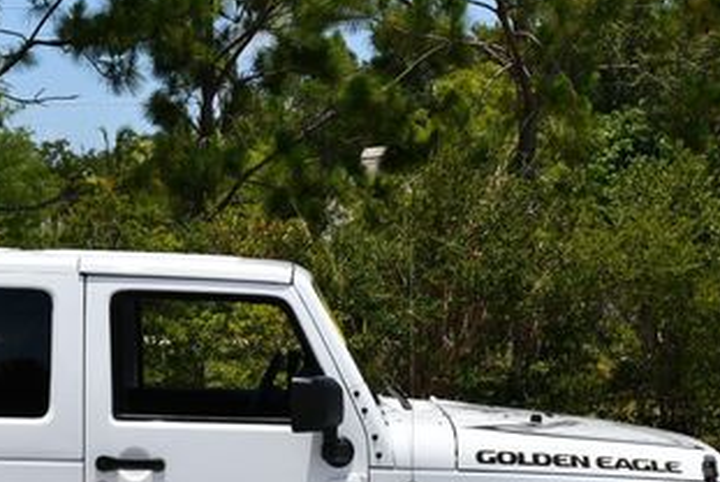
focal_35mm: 107
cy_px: 422
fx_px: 2142
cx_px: 227
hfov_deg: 19.0
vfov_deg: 12.7
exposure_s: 1/320
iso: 100
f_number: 9
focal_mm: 26
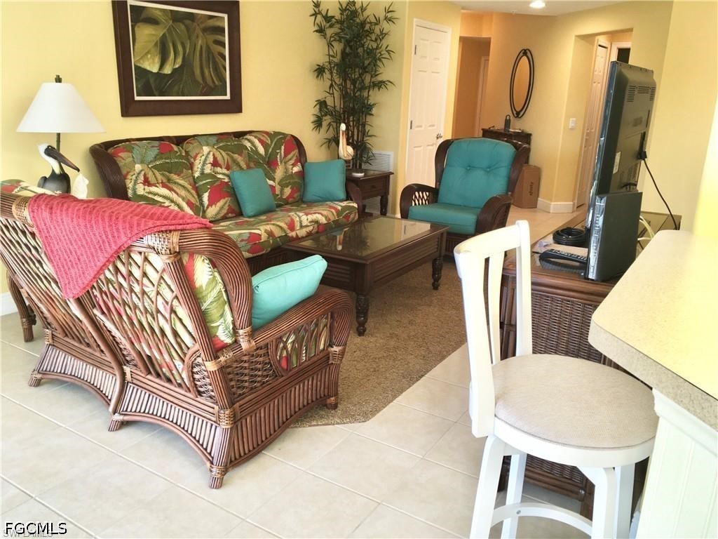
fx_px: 602
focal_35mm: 29
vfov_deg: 48.2
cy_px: 270
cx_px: 359
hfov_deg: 61.7
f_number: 2.2
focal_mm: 4.15
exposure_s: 1/33
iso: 25
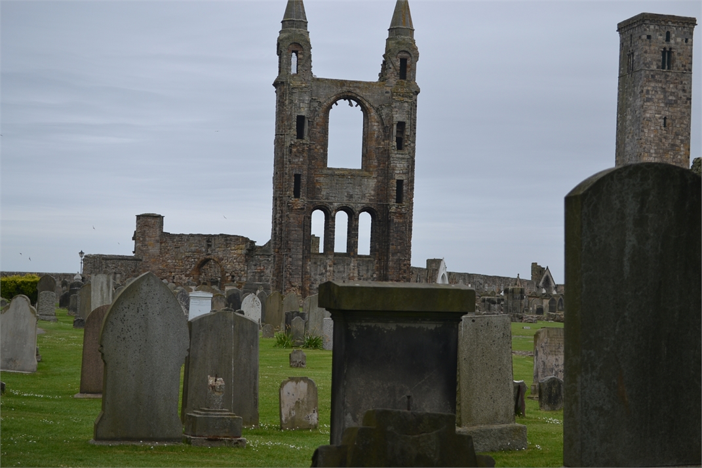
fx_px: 1228
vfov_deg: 21.6
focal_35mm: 63
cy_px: 234
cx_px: 351
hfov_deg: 31.9
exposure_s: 1/125
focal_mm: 42
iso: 100
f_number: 5.6
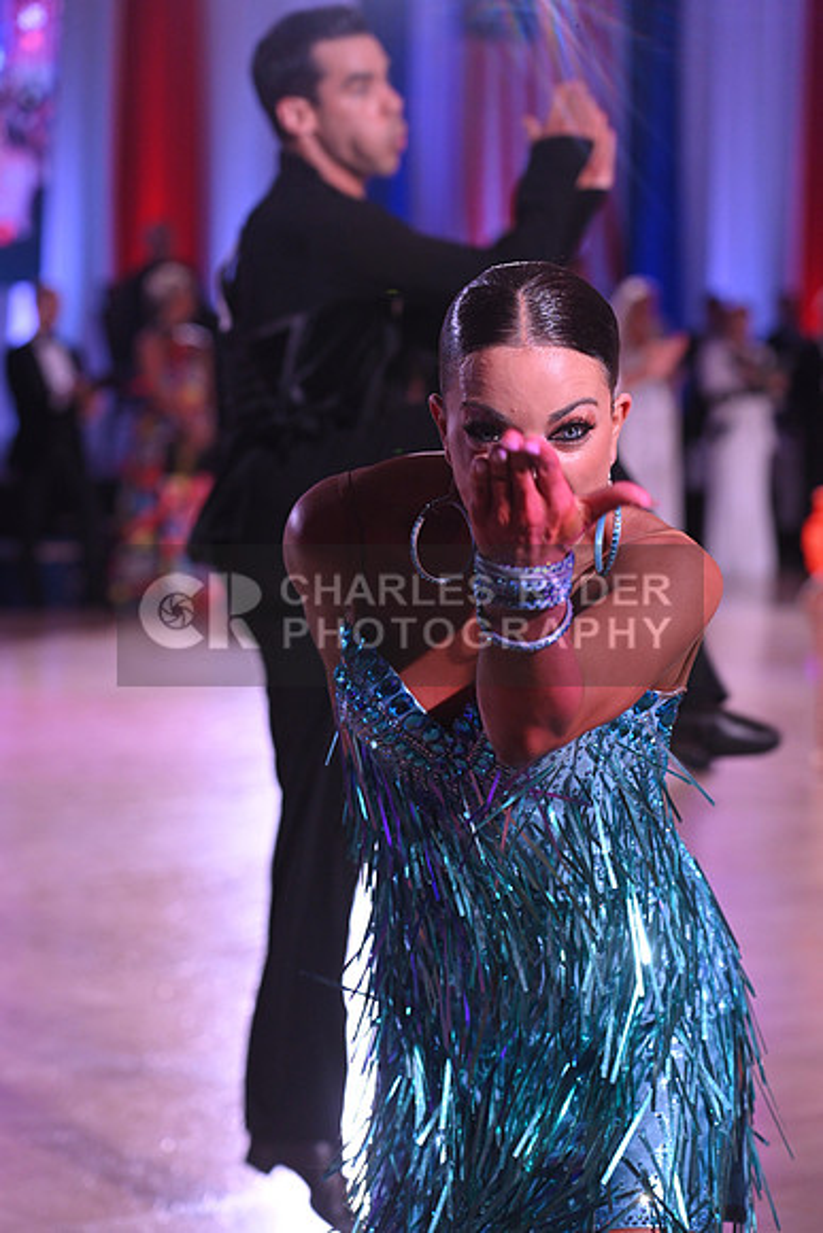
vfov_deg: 20.0
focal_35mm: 102
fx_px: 3495
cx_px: 412
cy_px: 616
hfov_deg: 13.4
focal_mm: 102
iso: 2500
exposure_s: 1/320
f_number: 5
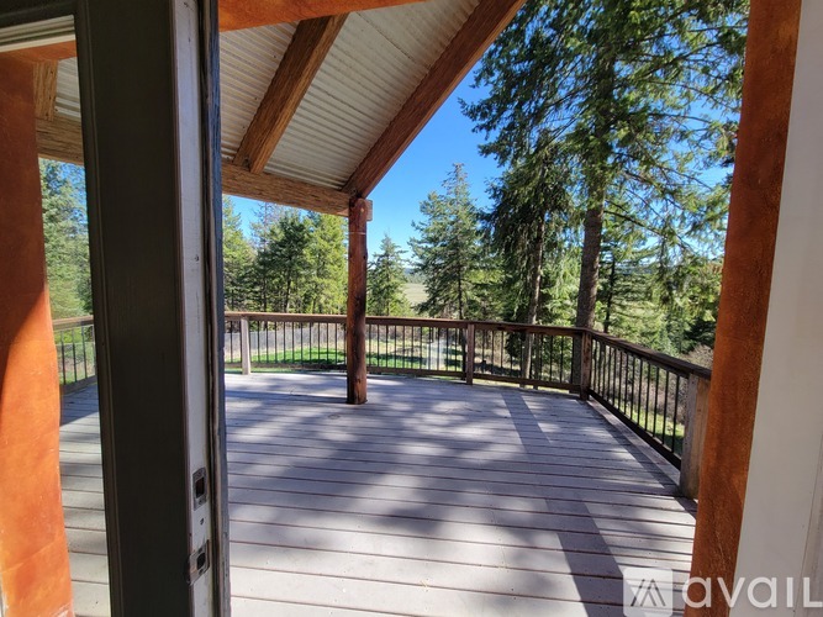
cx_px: 412
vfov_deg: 89.9
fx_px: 309
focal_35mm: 13
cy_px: 308
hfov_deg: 106.2
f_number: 2.2
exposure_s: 1/456
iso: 50
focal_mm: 2.2
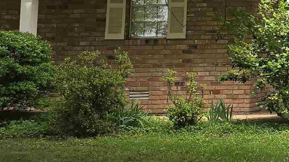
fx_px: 828
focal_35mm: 108
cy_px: -17
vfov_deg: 11.1
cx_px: 457
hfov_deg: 17.4
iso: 12
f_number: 1.7
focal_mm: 6.3
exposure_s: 1/201
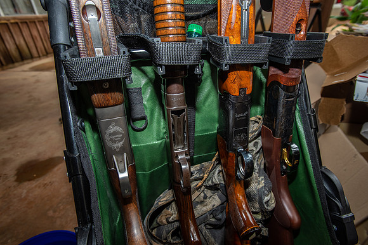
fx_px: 204
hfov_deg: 84.0
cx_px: 184
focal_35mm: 20
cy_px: 122
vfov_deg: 61.9
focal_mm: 20
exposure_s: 1/60
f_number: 6.3
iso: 400
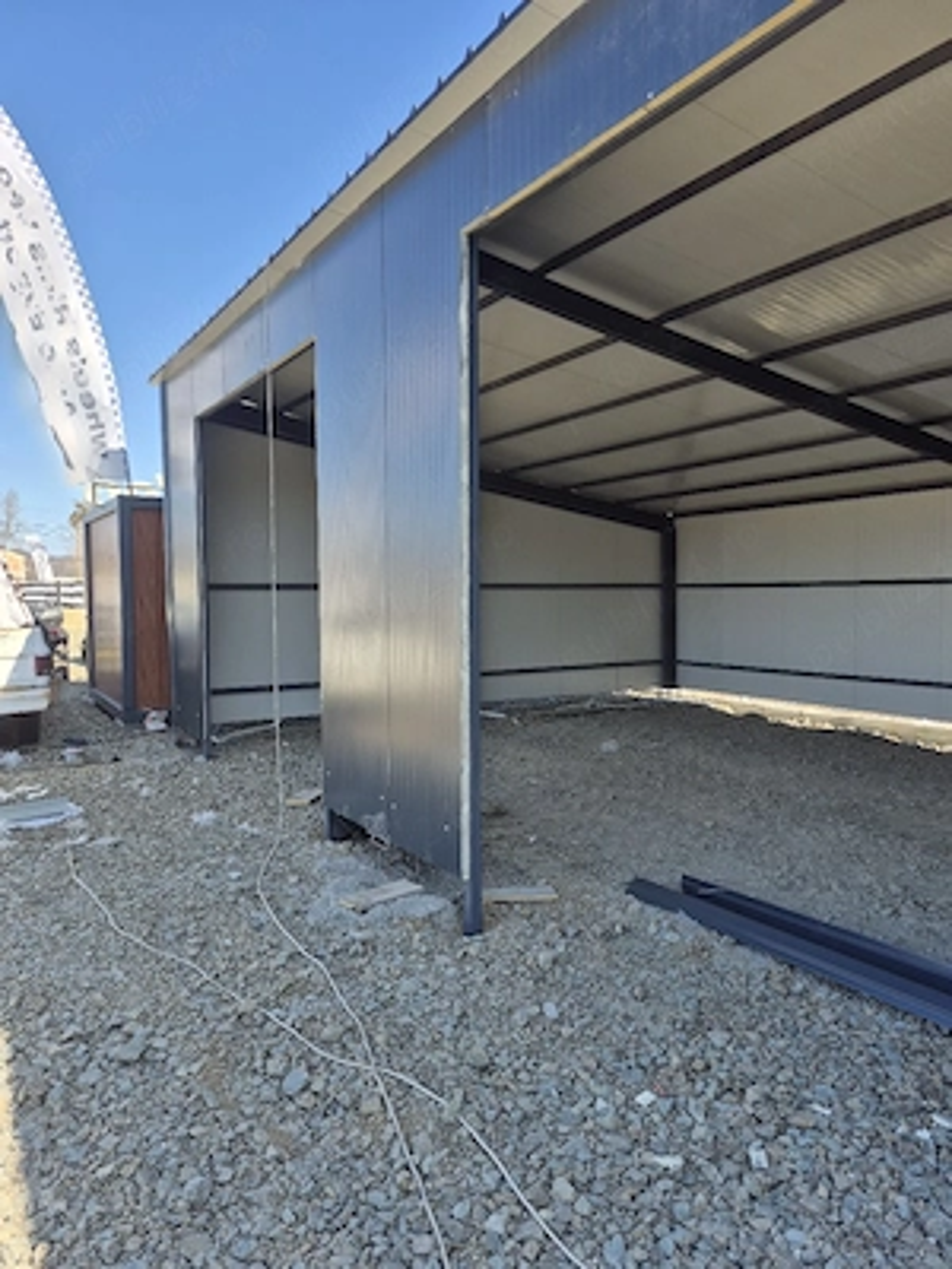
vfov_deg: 73.9
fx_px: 843
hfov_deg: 58.9
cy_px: 634
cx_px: 476
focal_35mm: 23
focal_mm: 5.4
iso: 25
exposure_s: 1/667
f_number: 1.8
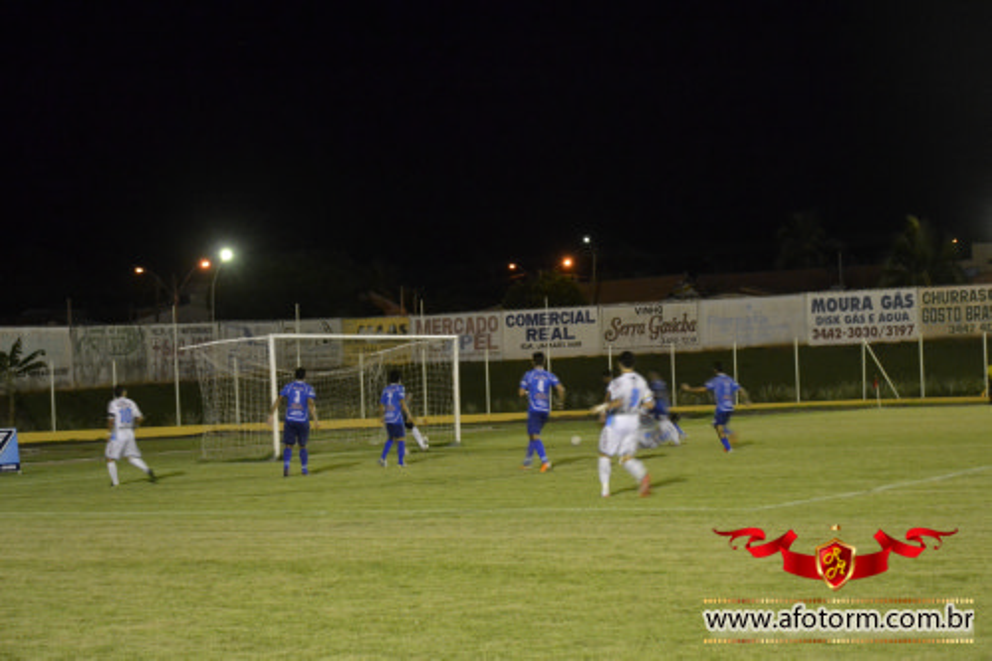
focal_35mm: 75
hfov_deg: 27.0
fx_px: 2066
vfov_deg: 18.2
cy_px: 330
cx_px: 496
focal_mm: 50
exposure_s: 1/20
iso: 3200
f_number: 4.8
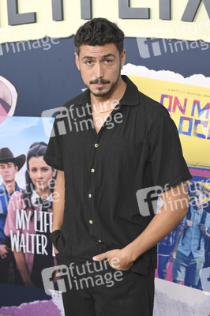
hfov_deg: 18.6
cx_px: 105
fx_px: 640
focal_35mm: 73
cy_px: 158
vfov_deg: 27.7
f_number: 5.6
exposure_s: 1/250
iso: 1250
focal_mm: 73
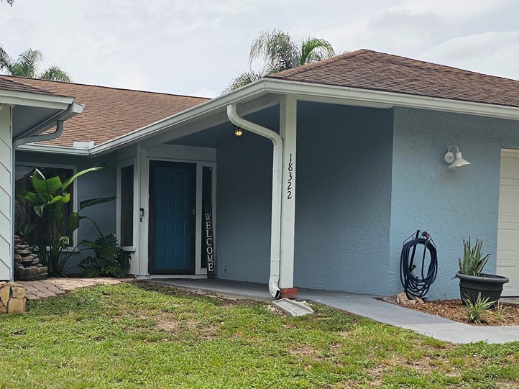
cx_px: 194
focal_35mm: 51
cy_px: 290
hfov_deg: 37.3
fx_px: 764
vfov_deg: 28.1
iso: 10
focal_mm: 6.3
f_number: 1.7
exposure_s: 1/1081
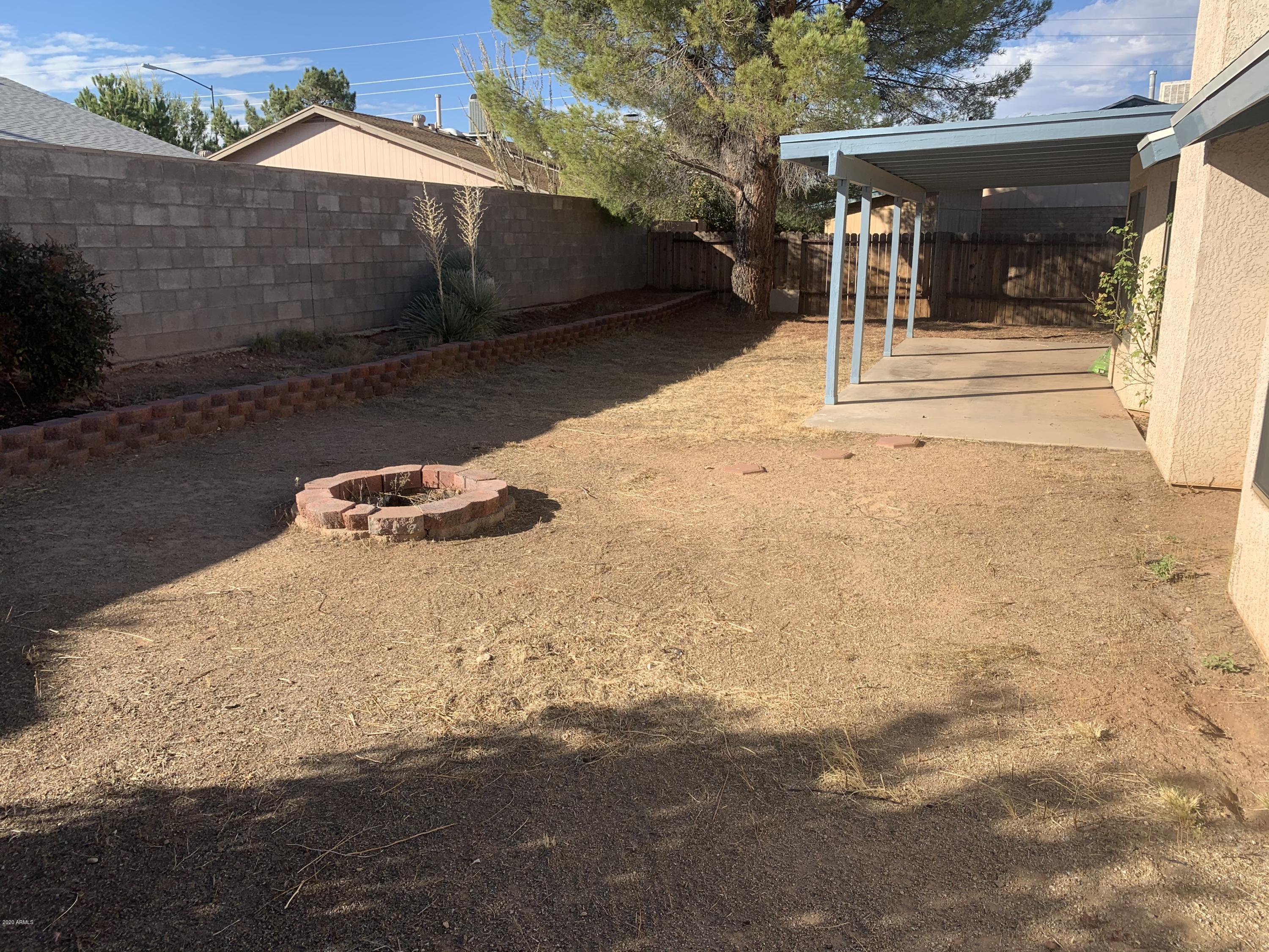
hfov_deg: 67.3
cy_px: 476
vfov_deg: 53.1
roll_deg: -0.3
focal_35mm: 26
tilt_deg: -15.8
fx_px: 953
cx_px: 634
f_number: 1.8
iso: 25
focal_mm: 4.25
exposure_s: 1/1368
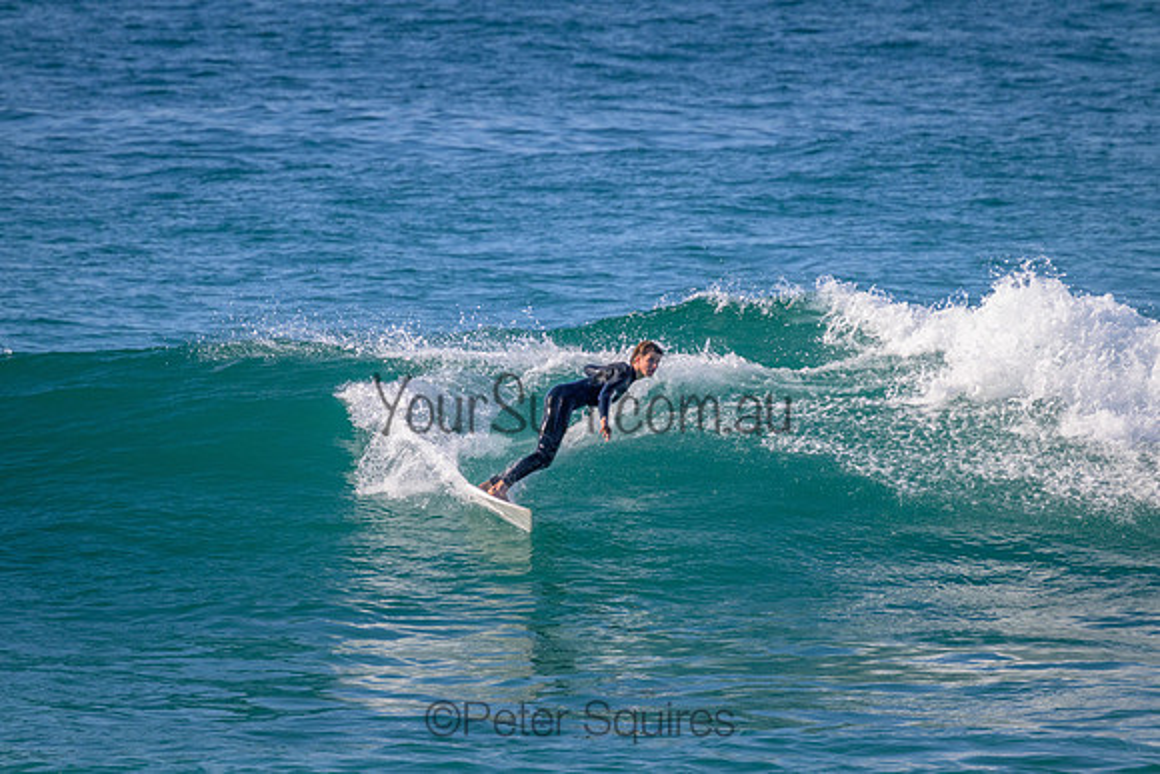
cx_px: 580
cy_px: 387
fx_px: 25783
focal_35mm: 800
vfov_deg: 1.7
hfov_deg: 2.6
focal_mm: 800
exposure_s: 1/2000
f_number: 11
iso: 2000
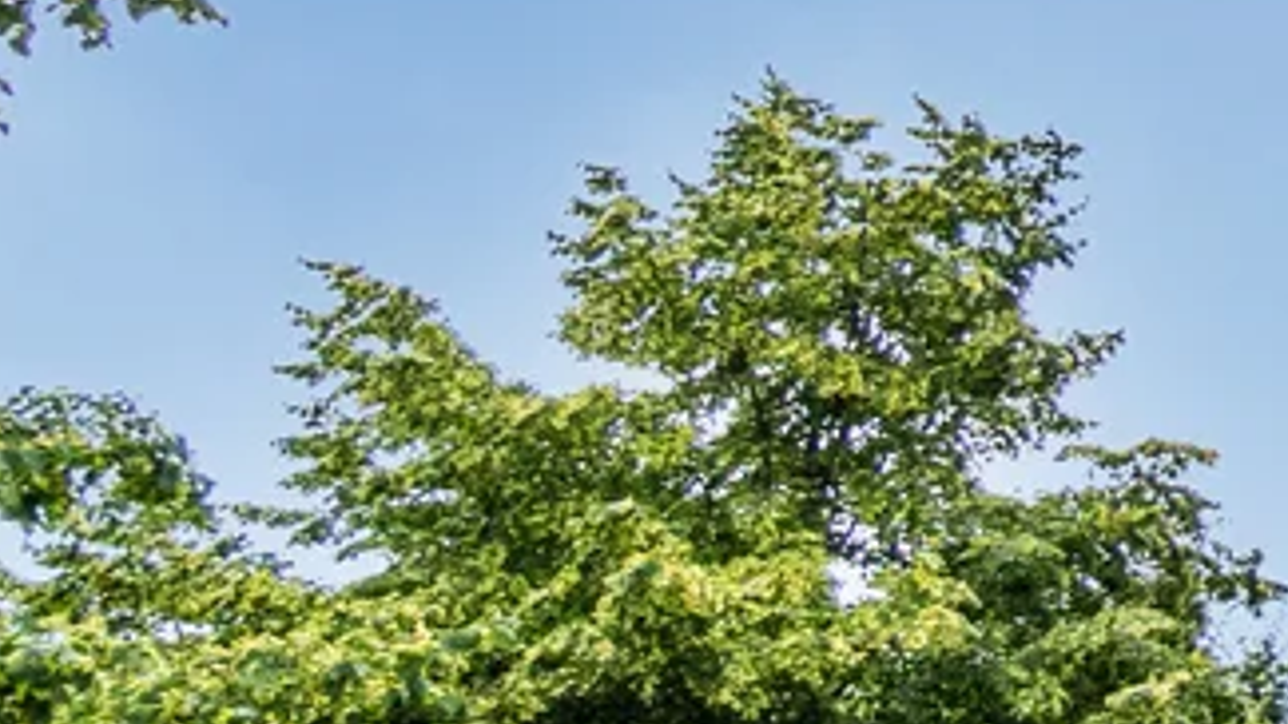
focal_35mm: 93
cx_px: 3578
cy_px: 322
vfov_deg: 13.0
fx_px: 3175
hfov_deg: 12.6
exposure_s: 1/320
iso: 50
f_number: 7.1
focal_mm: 10
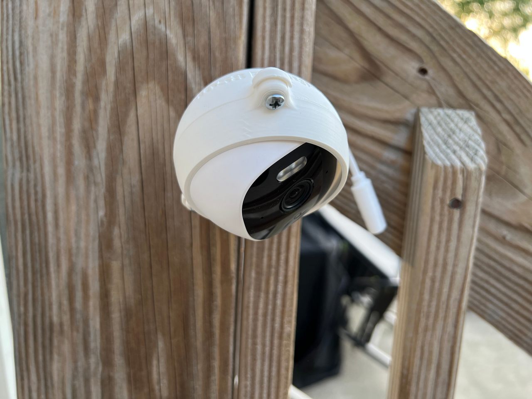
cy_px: 200
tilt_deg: -6.8
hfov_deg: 67.3
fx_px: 400
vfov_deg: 53.1
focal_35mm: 26
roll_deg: +2.6
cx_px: 266
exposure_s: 1/150
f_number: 1.5
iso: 32
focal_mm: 5.7
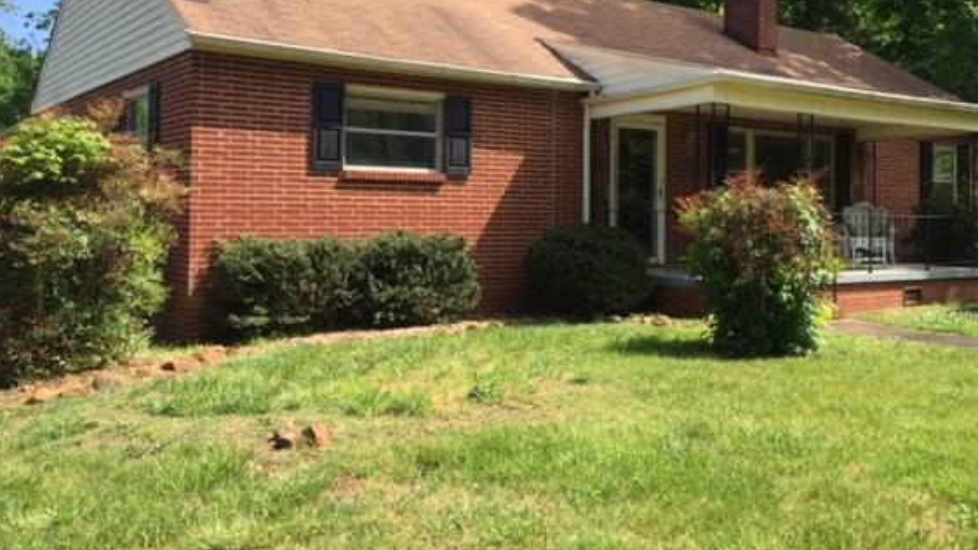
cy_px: 184
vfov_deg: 32.6
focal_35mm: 36
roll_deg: -0.9
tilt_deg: +3.3
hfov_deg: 55.2
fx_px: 933
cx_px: 546
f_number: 2.2
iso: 32
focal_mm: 4.15
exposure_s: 1/860
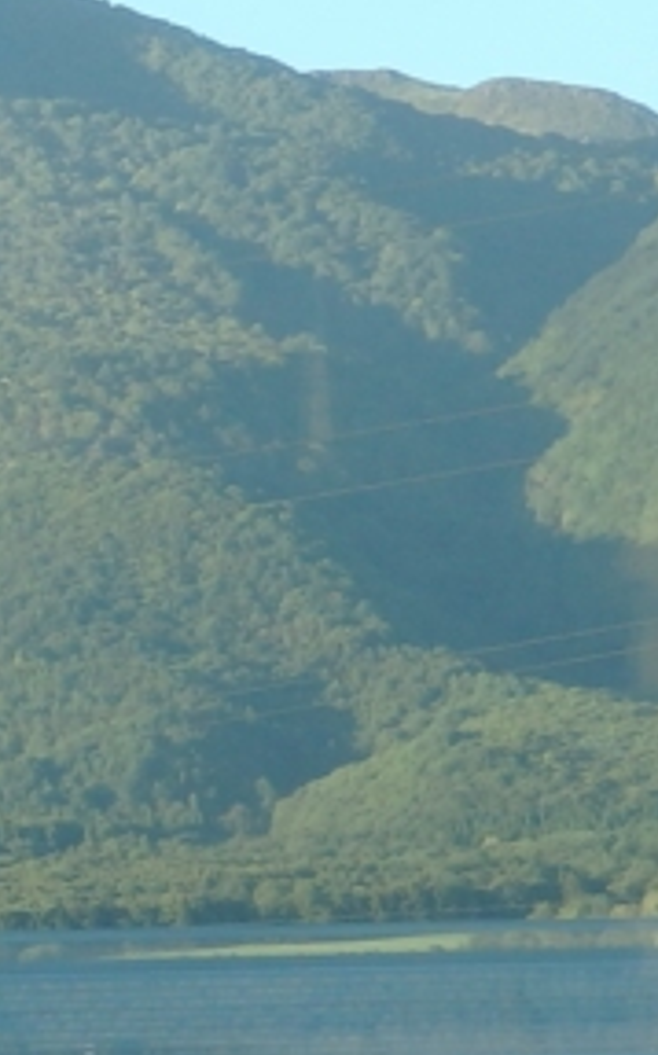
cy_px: 548
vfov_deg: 8.4
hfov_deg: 5.1
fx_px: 7184
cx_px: -1004
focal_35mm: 250
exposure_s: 1/200
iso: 125
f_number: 4.4
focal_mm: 11.9
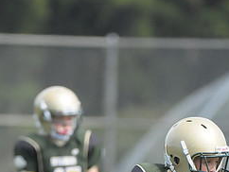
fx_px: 7086
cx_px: 150
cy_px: 249
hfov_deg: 1.9
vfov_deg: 1.4
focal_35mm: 1070
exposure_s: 1/5000
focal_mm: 310
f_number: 4
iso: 1600
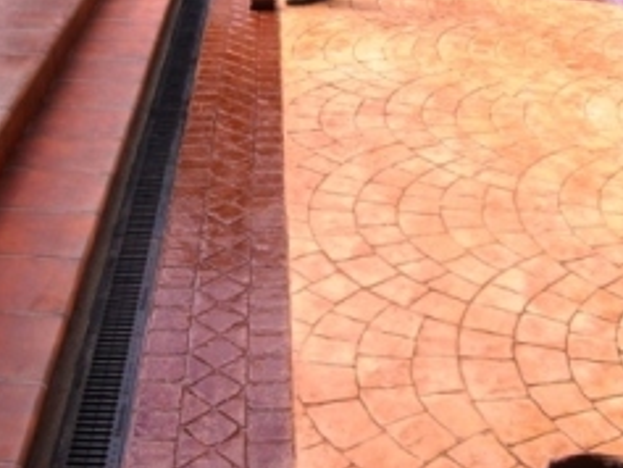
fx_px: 990
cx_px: 288
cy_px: 159
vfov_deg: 26.4
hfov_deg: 34.9
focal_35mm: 55
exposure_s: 1/136
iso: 50
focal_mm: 6.3
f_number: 4.6
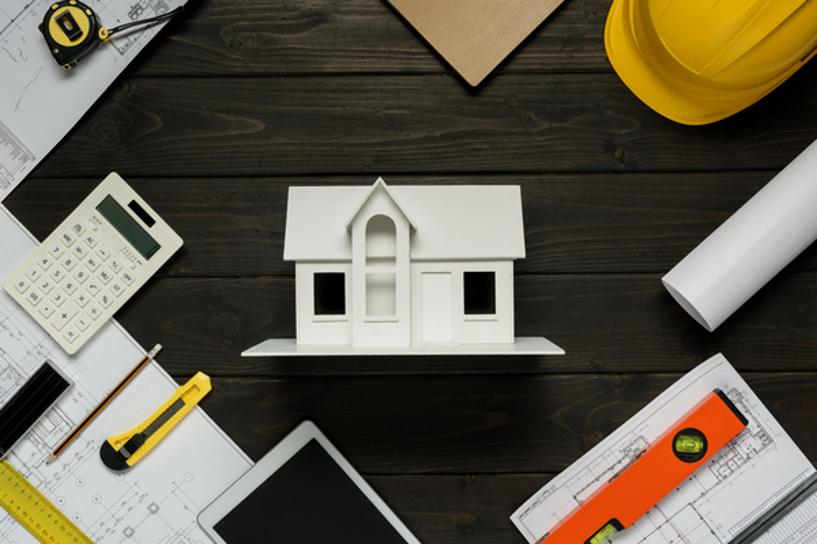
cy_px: 272
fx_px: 1135
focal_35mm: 50
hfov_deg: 39.6
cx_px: 408
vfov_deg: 27.0
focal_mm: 50
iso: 160
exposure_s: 1/200
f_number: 13
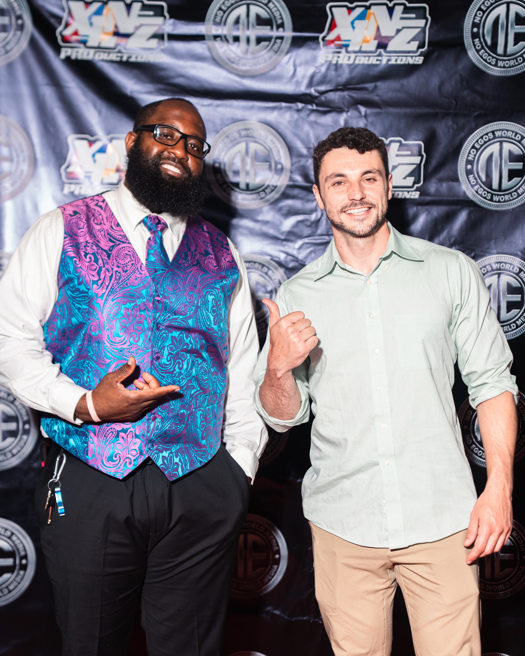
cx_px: 261
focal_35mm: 64
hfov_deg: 23.8
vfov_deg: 29.6
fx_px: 1243
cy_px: 357
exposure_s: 1/200
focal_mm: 56
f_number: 2.8
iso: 800
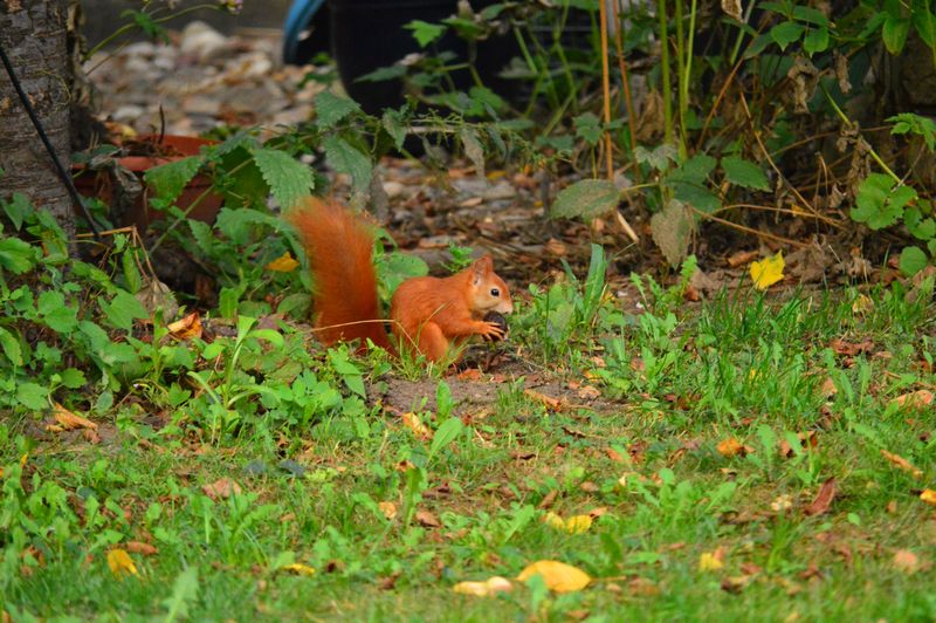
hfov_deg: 4.6
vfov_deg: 3.0
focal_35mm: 450
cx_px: 468
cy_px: 312
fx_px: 11690
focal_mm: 300
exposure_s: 1/500
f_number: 5.6
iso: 4000
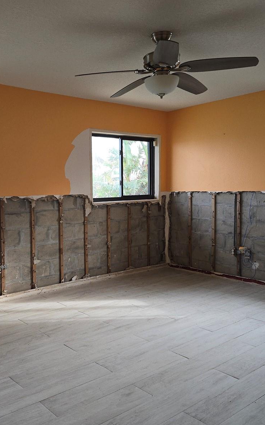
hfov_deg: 37.9
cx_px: 89
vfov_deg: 58.1
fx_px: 381
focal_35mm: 33
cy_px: 213
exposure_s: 1/180
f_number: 1.7
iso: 160
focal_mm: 6.3
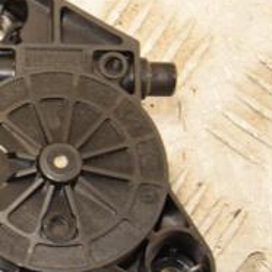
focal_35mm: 173
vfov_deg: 10.1
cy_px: 178
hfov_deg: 9.8
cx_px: -146
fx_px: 1538
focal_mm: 42
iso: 800
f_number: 6.3
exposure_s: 1/200
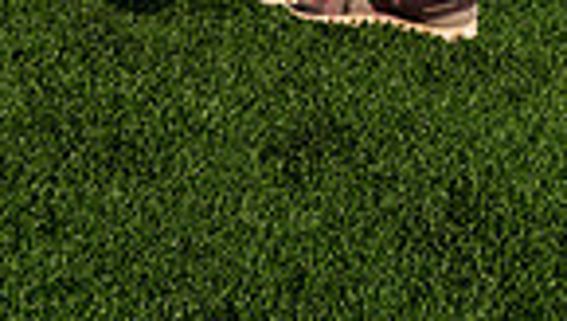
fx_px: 1806
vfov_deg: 9.0
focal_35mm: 120
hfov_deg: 17.7
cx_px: 450
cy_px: -501
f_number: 8
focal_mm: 37
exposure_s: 1/250
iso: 200
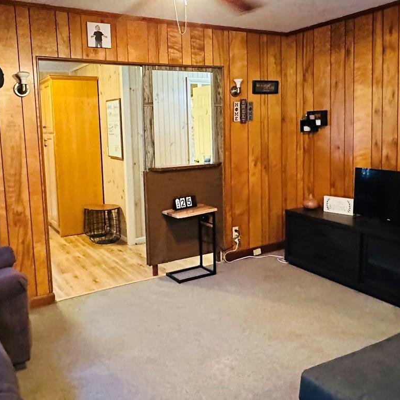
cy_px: 167
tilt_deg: -5.6
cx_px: 197
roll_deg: +1.5
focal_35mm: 33
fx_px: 431
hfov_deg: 49.7
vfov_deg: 49.5
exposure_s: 1/40
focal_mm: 2.22
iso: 1000
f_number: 2.2
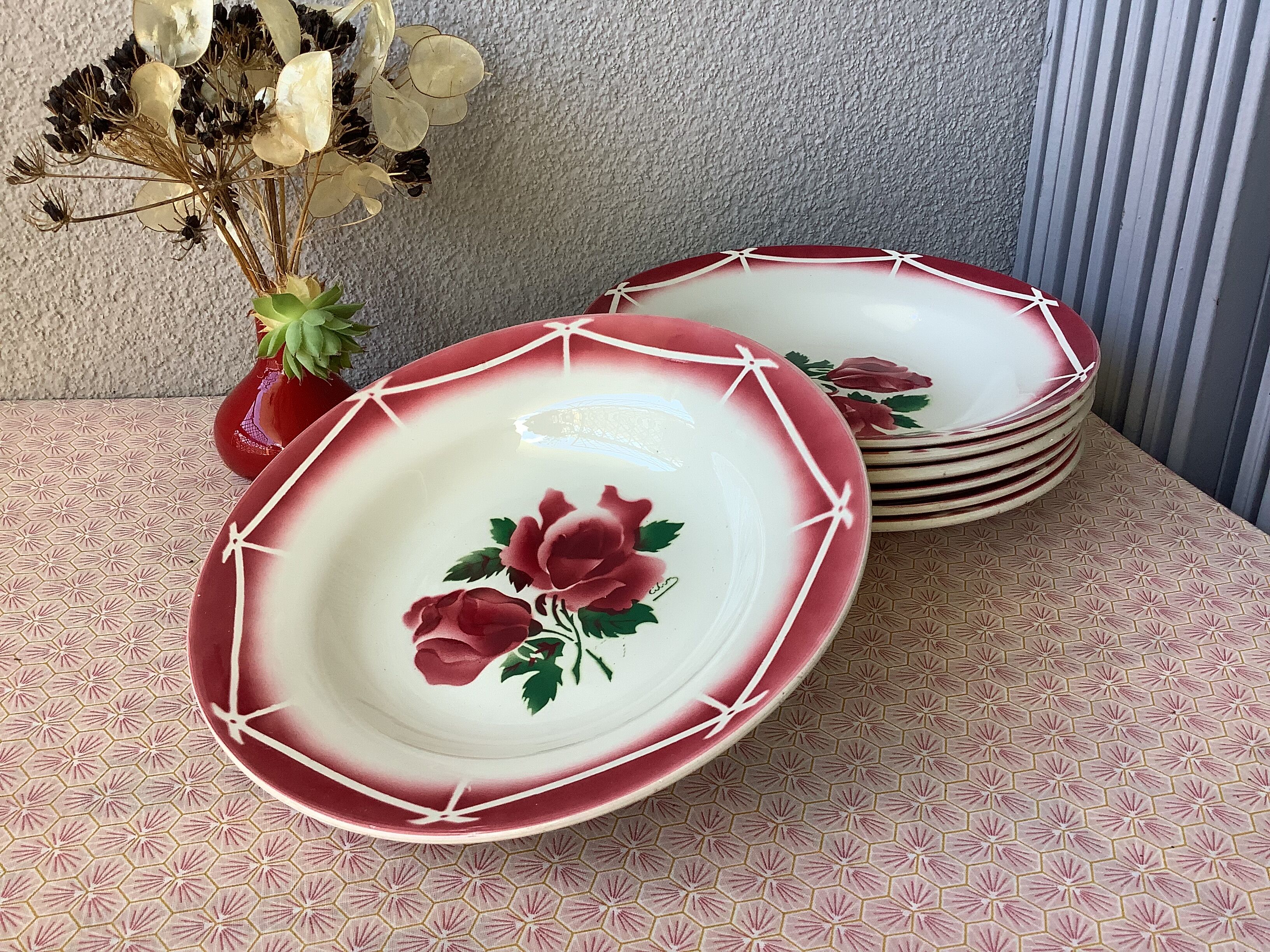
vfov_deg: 45.4
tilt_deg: -25.5
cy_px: 476
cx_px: 635
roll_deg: +0.6
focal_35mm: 31
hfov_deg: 58.4
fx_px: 1137
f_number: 2.4
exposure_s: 1/120
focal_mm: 3.3
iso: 50
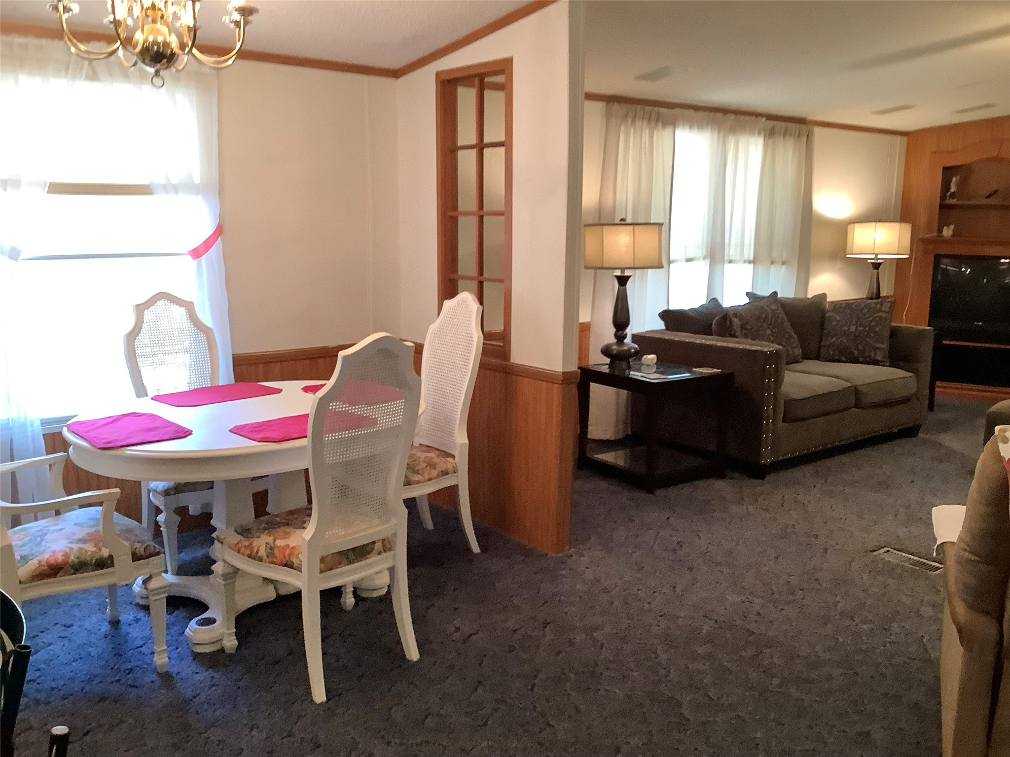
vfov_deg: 45.4
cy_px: 378
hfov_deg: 58.4
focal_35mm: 31
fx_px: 904
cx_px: 505
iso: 200
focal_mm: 3.3
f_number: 2.4
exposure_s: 1/60
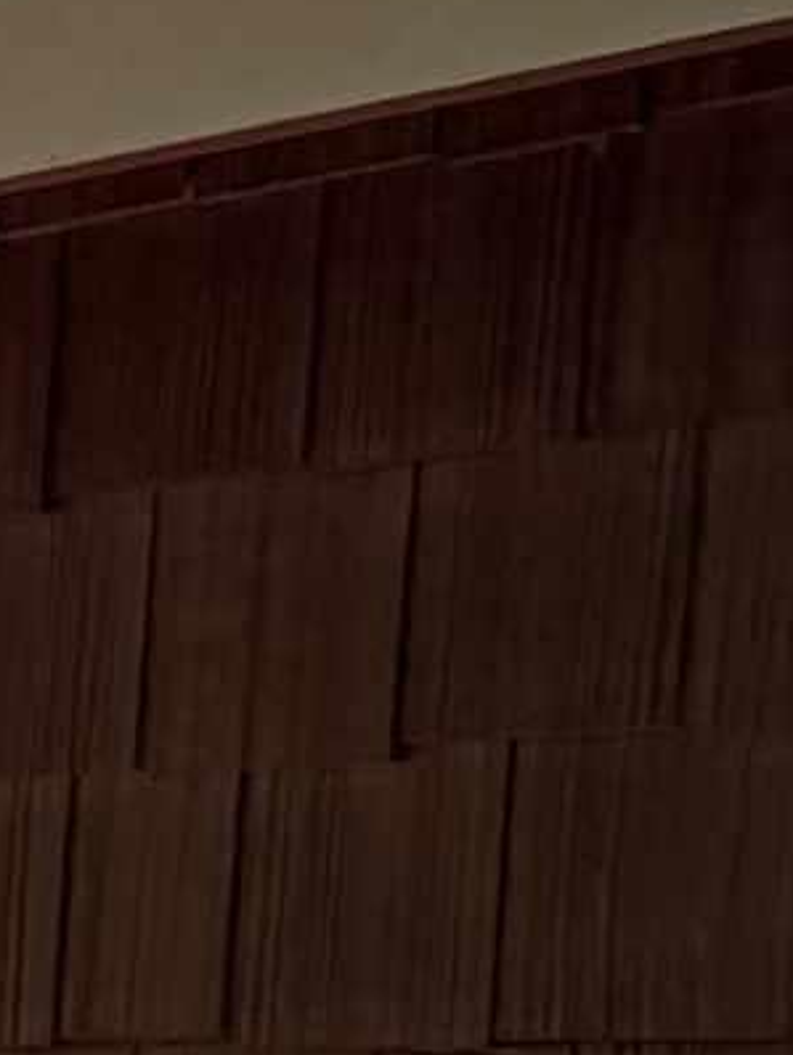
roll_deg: +0.6
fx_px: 3295
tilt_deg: -3.6
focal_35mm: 108
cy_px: 1235
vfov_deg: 17.4
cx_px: -2559
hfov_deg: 7.7
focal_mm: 2.22
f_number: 2.2
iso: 50
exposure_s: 1/502
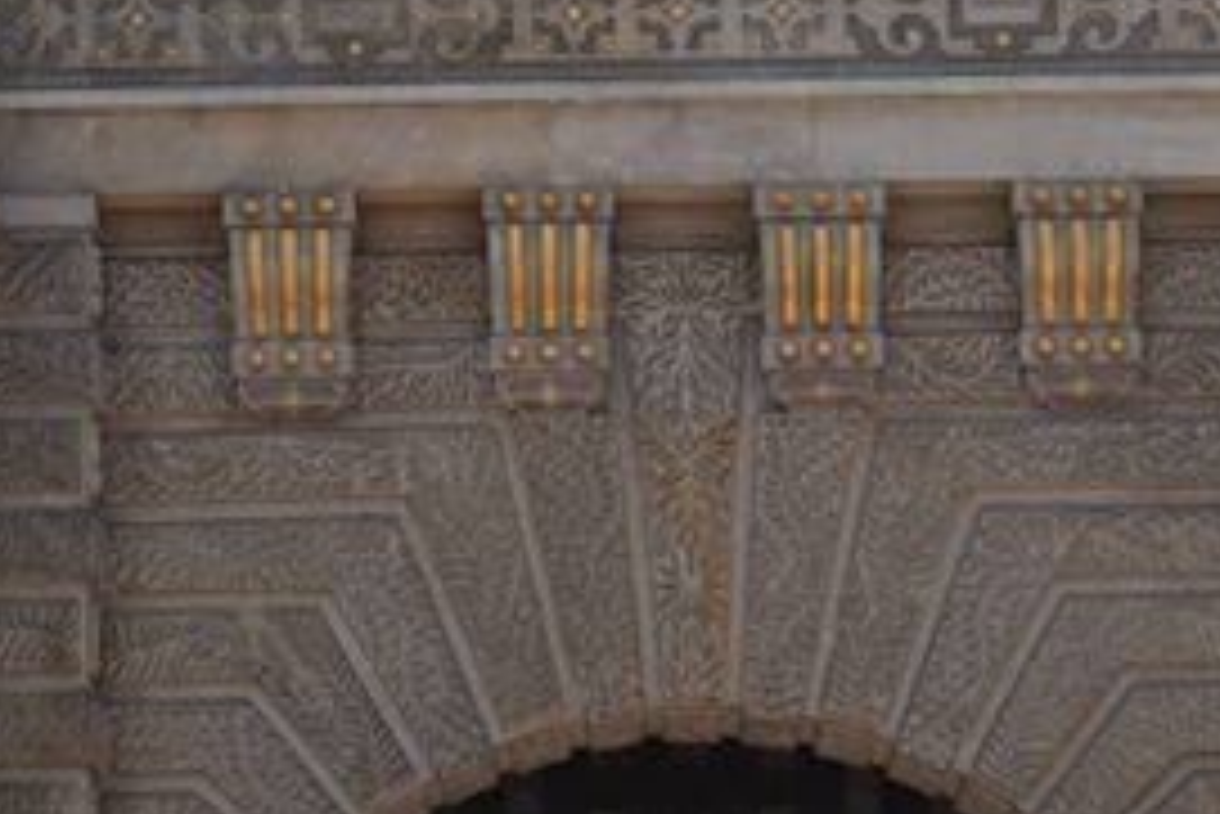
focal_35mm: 177
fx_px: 6001
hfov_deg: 11.6
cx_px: 801
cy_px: 315
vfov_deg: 7.8
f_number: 14
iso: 100
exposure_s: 1/100
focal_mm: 24
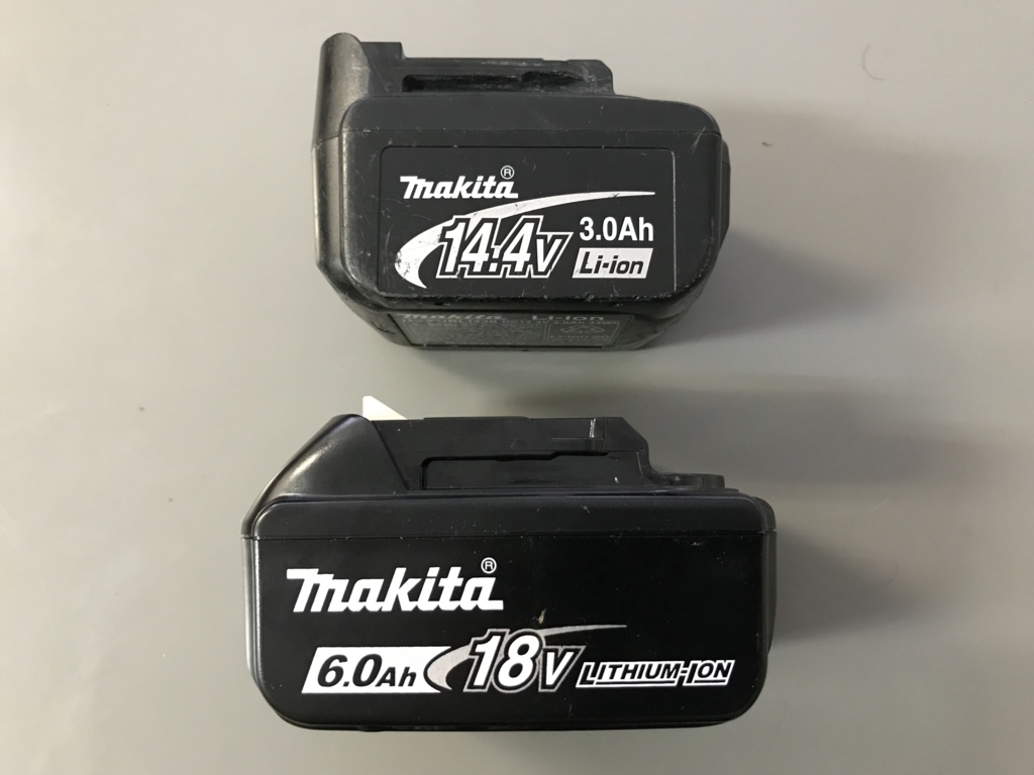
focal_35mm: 28
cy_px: 388
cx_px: 517
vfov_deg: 49.7
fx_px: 836
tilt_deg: -80.5
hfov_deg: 63.4
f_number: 1.8
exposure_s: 1/11
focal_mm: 3.99
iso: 100
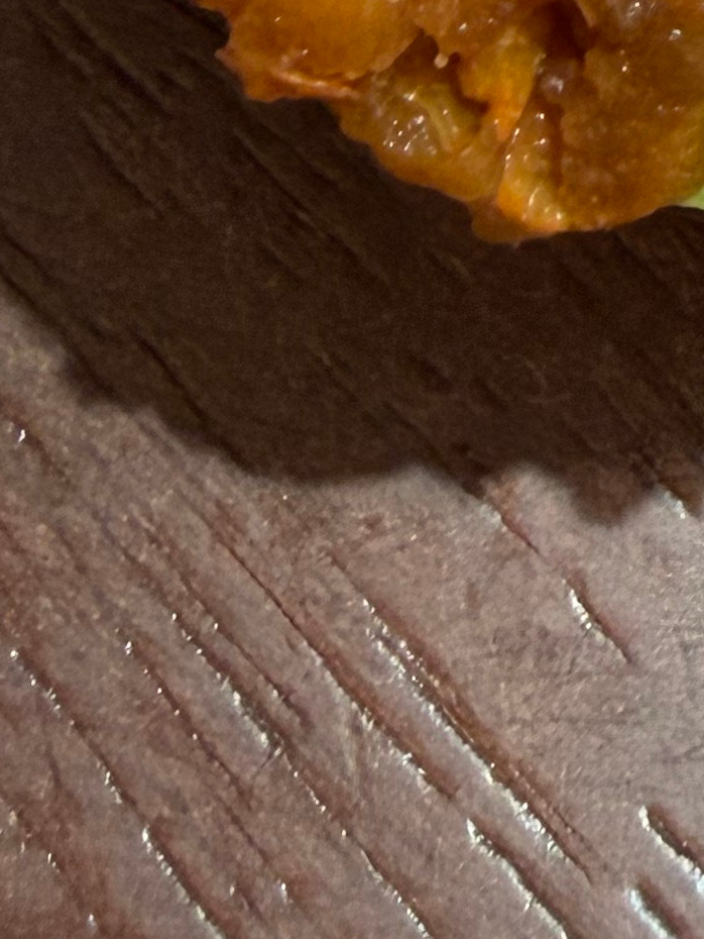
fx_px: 2819
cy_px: -972
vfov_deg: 15.1
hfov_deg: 13.7
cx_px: 937
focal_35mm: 104
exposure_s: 1/100
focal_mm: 2.22
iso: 100
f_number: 2.2
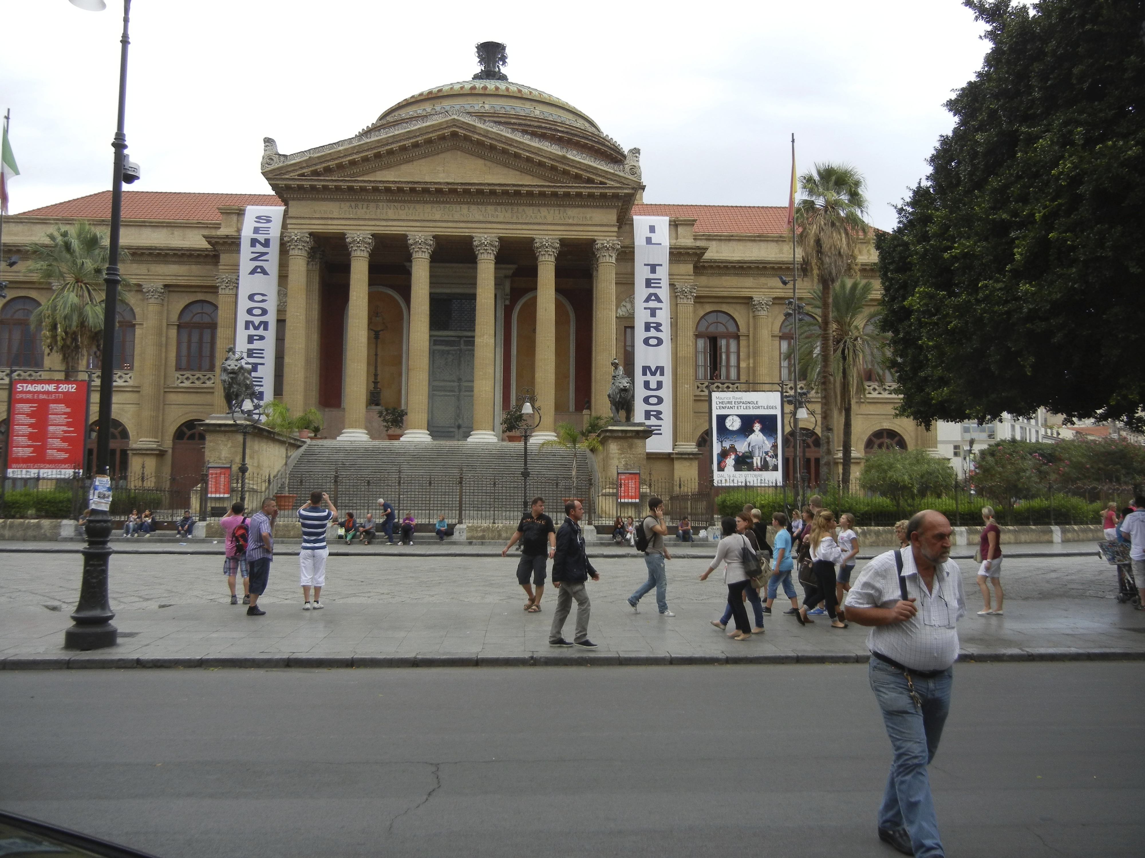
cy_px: 429
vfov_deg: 46.8
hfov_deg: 60.0
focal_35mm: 30
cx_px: 572
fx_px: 992
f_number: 3.5
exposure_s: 1/472
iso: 160
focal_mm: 5.4
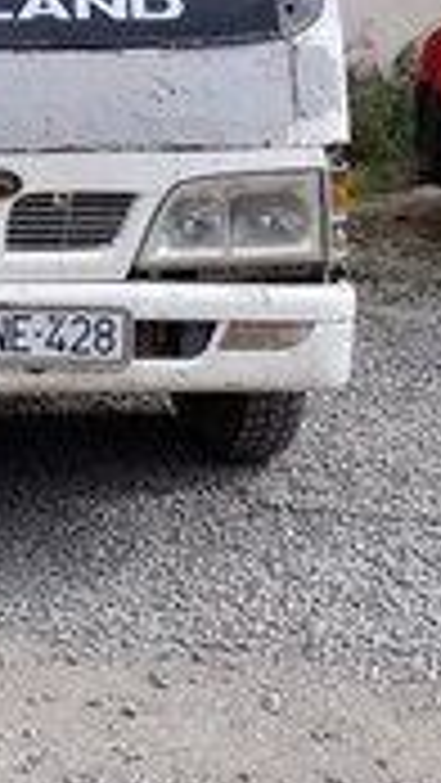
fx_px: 1745
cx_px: -18
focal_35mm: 84
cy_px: -94
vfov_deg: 23.6
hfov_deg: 14.1
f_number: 1.9
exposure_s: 1/915
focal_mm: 3.6
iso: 40
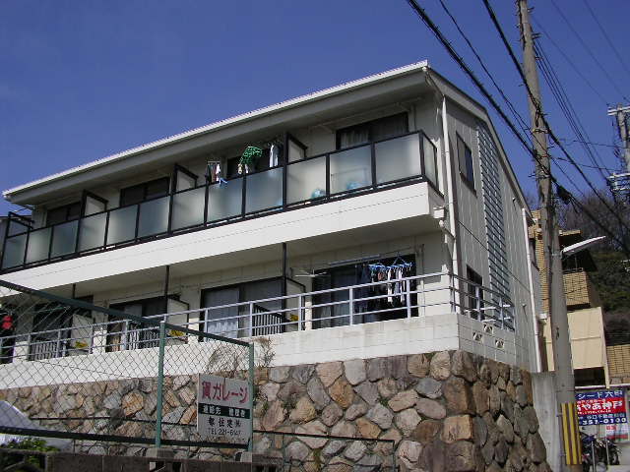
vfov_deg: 37.7
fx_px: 692
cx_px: 315
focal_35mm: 38
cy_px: 236
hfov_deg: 49.0
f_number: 4.1
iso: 50
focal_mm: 5.8
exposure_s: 1/1131
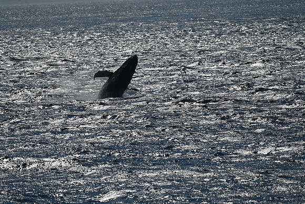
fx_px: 5084
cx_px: 152
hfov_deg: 3.4
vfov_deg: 2.3
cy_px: 102
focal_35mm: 600
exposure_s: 1/1600
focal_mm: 600
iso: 100
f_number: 6.3
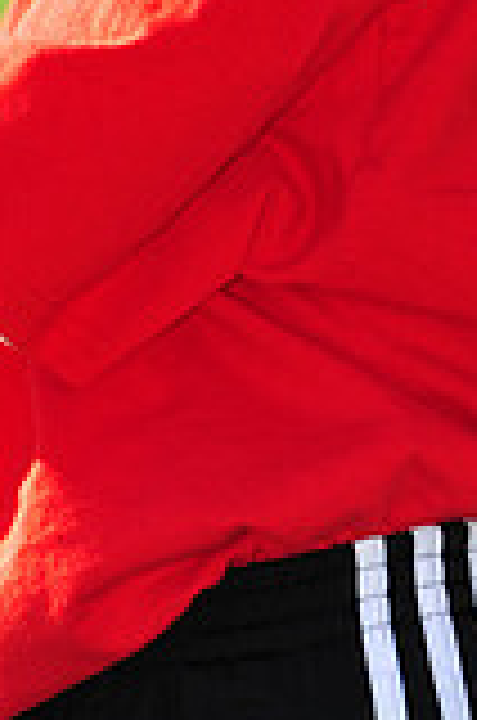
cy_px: -410
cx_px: 252
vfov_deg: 4.2
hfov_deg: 2.8
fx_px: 9780
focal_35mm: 490
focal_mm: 135
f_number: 4.5
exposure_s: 1/800
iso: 200
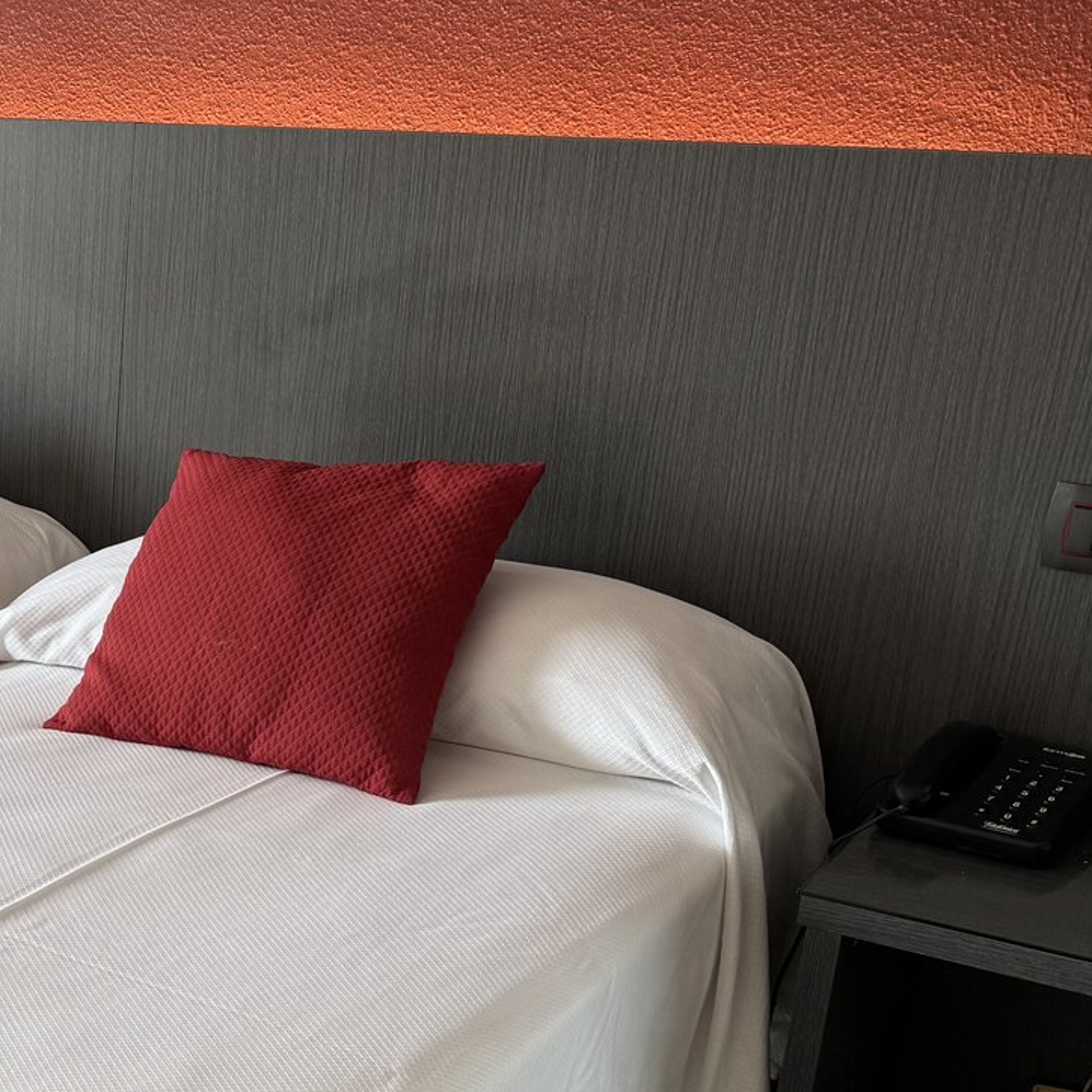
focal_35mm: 60
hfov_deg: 25.3
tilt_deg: -23.6
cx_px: -265
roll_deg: +2.1
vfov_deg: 28.1
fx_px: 2141
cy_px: 851
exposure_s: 1/100
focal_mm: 6.76
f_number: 1.78
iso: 80
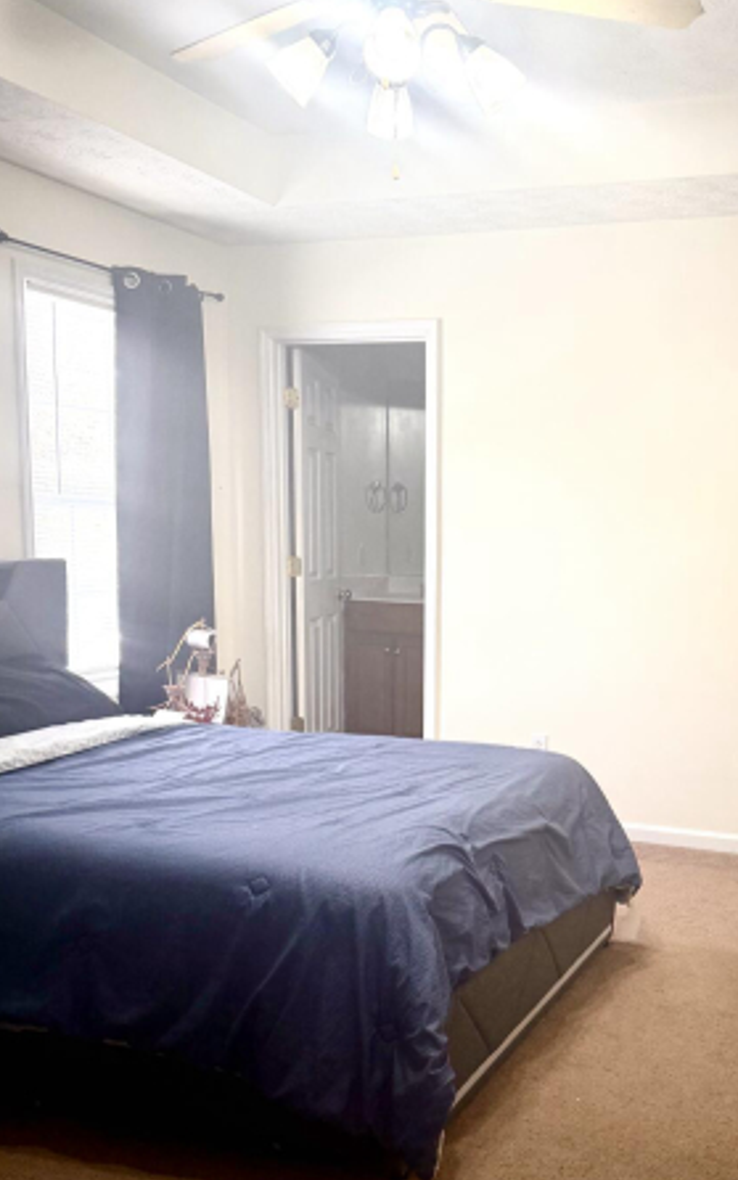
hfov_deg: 33.2
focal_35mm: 38
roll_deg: -1.7
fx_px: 1222
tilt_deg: -8.7
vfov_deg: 51.1
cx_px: 516
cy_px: 718
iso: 250
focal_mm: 6.76
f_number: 1.78
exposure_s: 1/120
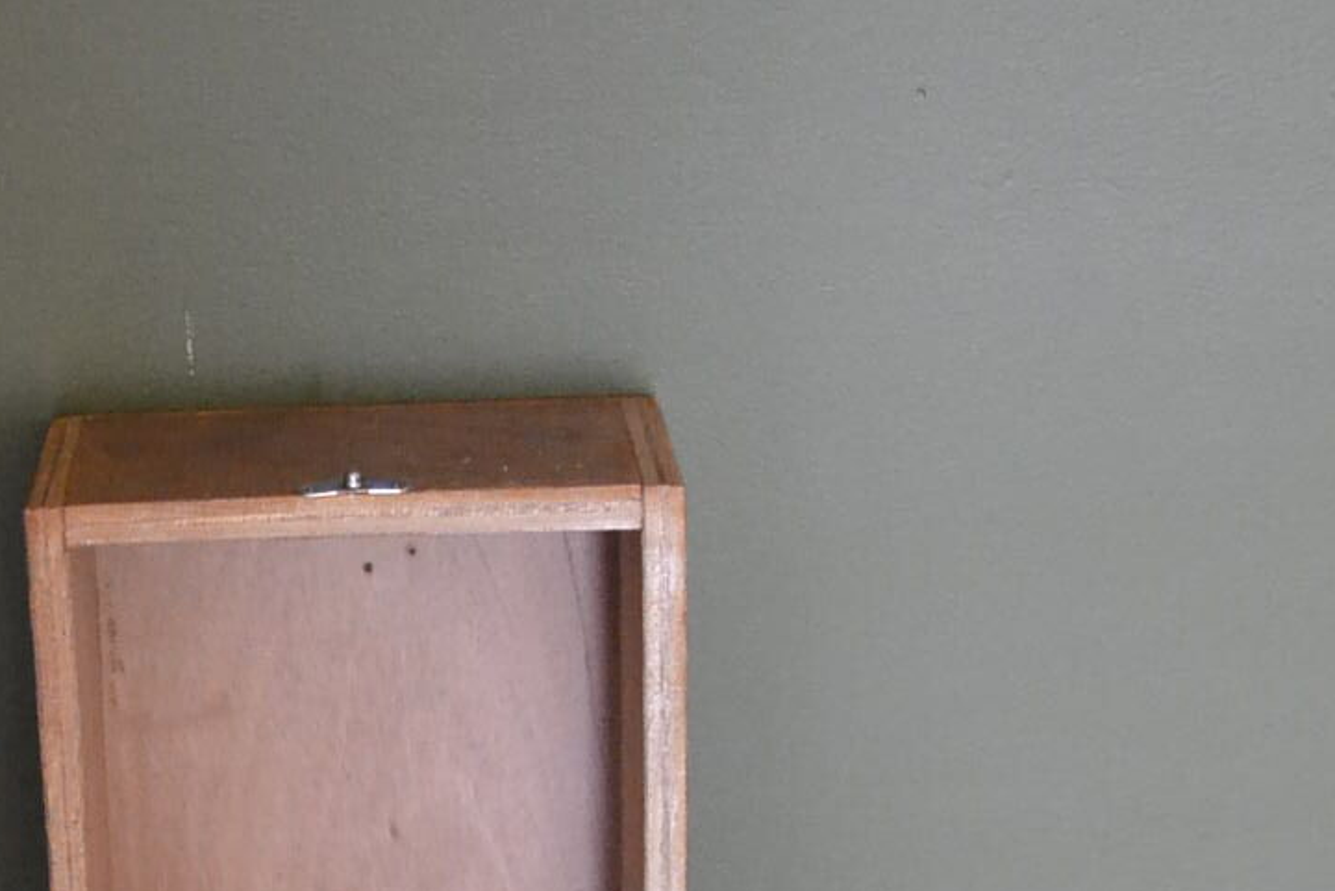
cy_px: 1421
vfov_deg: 11.3
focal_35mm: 115
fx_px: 4265
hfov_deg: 17.7
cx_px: 376
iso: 3200
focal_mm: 24
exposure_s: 1/60
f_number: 4
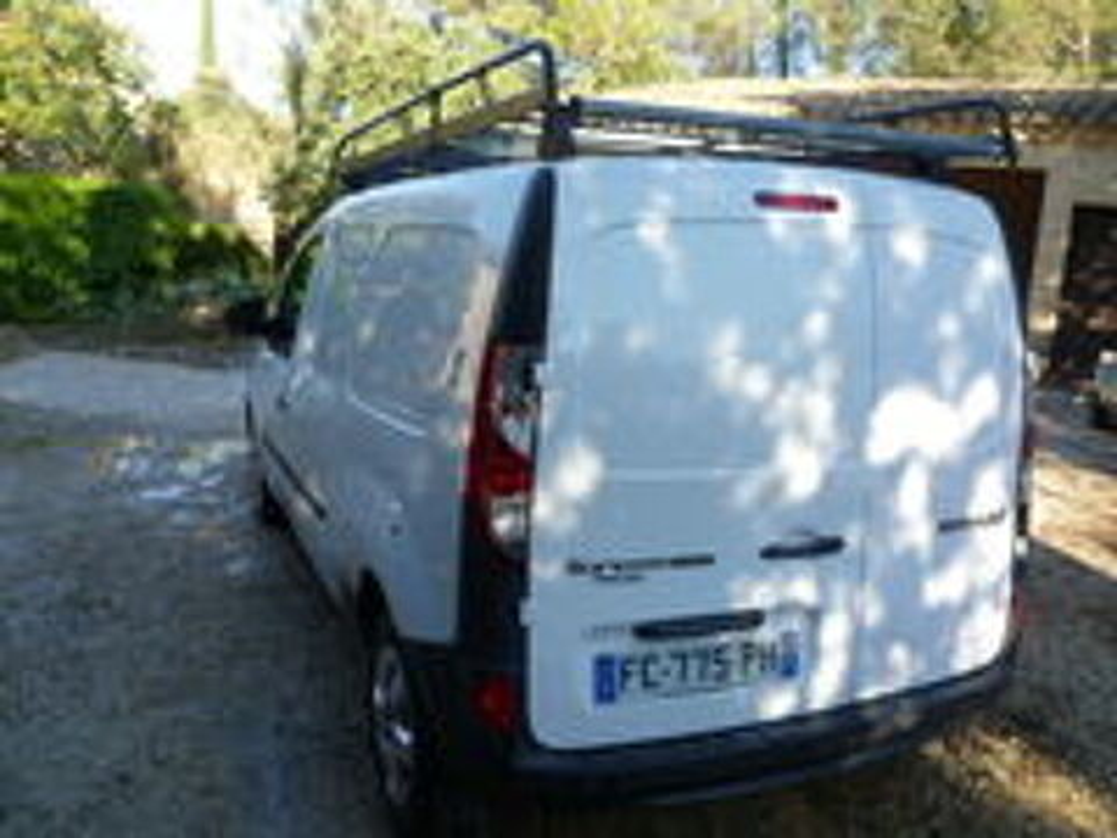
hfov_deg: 60.0
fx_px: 968
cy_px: 419
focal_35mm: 30
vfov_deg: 46.8
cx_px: 558
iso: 80
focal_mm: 5.4
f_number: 2.9
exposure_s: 1/200
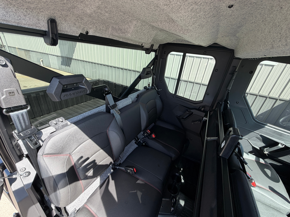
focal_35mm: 14
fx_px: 117
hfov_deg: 102.1
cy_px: 108
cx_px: 145
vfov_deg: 85.7
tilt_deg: -24.8
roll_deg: -5.9
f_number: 2.2
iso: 64
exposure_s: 1/121
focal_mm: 2.22
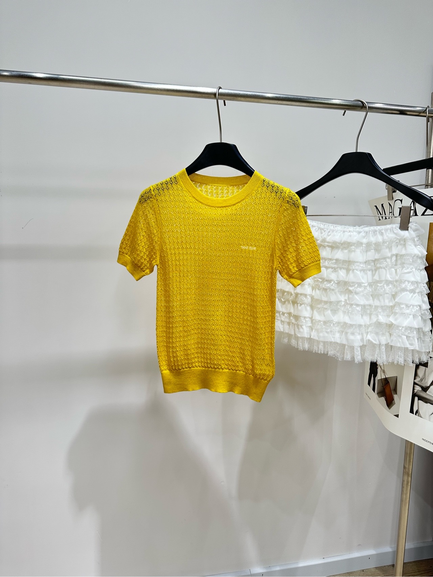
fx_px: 400
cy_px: 288
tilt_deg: -8.2
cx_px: 216
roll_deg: -1.0
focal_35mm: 24
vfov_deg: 71.6
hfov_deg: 56.8
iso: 125
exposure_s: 1/121
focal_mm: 6.86
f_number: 1.78
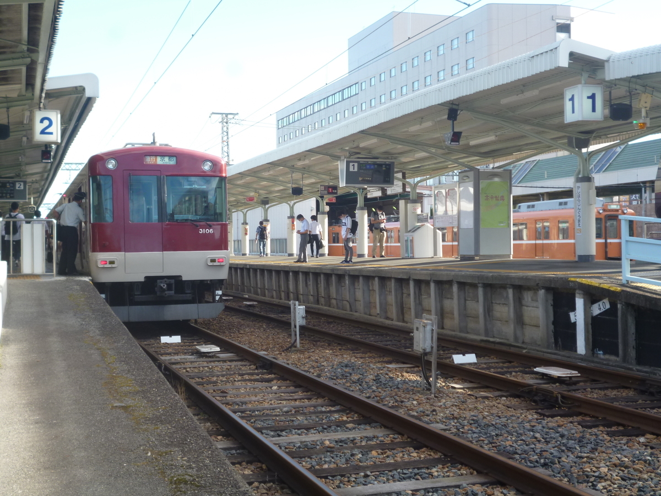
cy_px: 248
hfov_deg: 39.7
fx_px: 917
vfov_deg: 30.3
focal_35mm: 48
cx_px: 330
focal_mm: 8.6
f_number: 4
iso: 100
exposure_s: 1/125
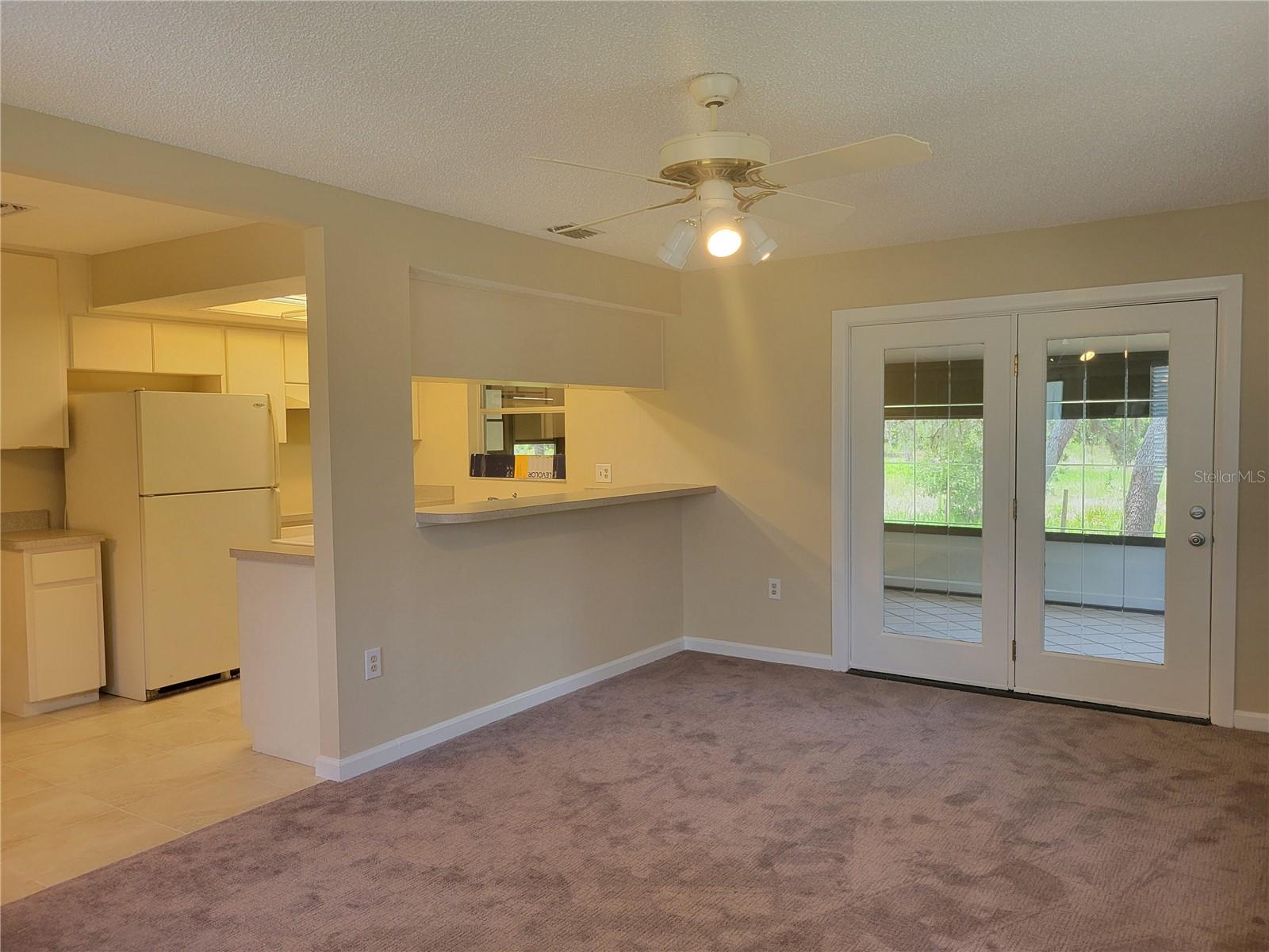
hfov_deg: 67.3
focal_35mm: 26
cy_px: 476
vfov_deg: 53.1
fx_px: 953
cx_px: 634
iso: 125
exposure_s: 1/120
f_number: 1.8
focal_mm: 5.4
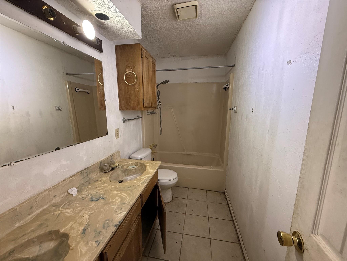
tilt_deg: -9.7
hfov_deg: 102.1
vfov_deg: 85.7
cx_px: 174
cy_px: 130
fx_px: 140
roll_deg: +0.0
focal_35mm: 14
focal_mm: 2.22
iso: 250
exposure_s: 1/60
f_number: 2.2
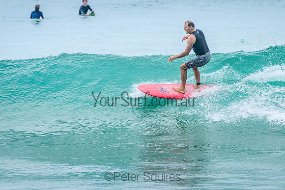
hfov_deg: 3.7
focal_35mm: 550
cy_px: 94
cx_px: 172
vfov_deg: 2.5
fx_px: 4358
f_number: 9
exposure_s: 1/2000
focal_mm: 400
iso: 500
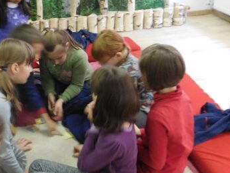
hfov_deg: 45.0
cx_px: 55
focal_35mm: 40
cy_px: 82
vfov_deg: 36.0
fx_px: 266
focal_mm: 4
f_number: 3
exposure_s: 1/13
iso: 400
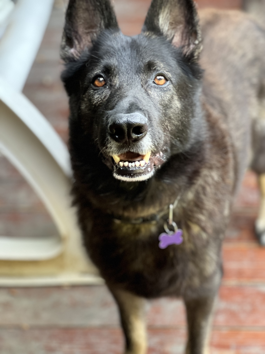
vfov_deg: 25.3
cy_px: 177
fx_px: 786
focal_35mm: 77
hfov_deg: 19.1
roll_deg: +2.9
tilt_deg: -35.9
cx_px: 132
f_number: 2.8
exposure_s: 1/84
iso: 250
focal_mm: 9
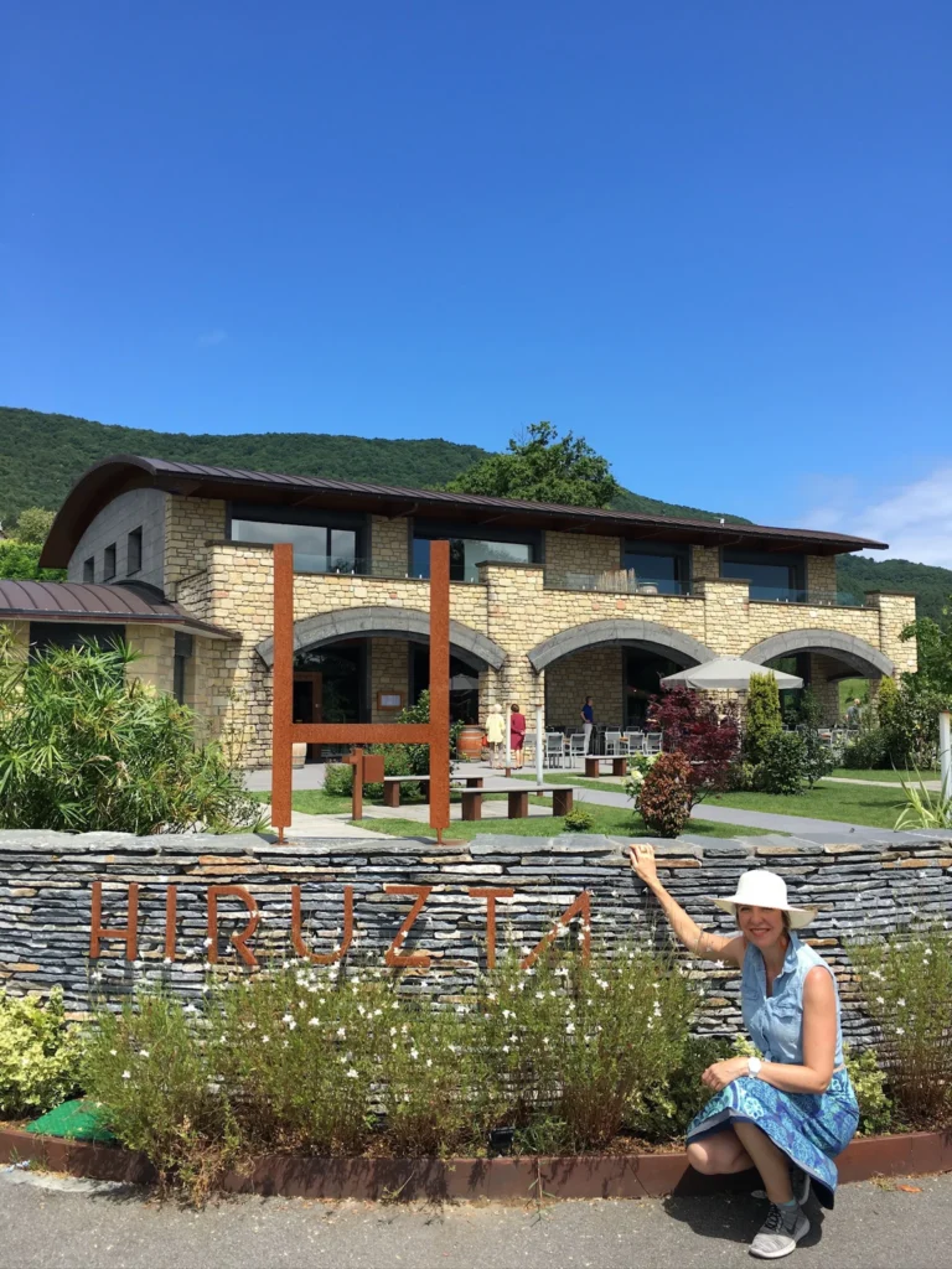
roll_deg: +0.3
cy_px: 634
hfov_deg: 48.2
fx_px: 1063
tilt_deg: +3.6
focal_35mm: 29
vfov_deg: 61.7
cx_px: 476
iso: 25
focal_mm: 4.15
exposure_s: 1/1026
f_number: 2.2
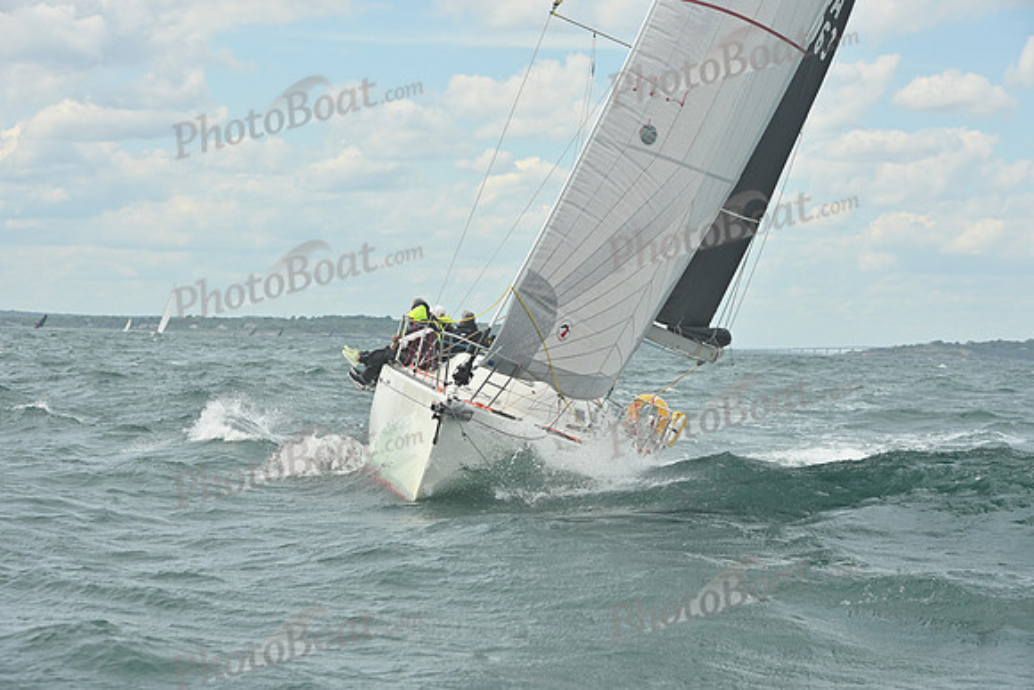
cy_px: 345
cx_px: 517
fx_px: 3332
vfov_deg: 11.8
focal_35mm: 116
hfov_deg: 17.6
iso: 320
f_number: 10
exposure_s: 1/1250
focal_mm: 116
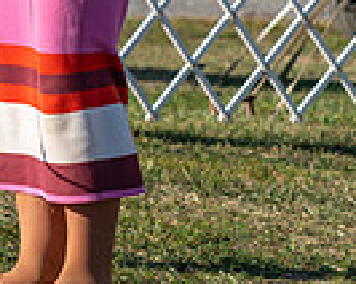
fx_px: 5481
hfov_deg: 3.7
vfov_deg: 3.0
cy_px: -196
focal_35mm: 521
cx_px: -395
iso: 125
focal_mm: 109
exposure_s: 1/1250
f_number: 4.5
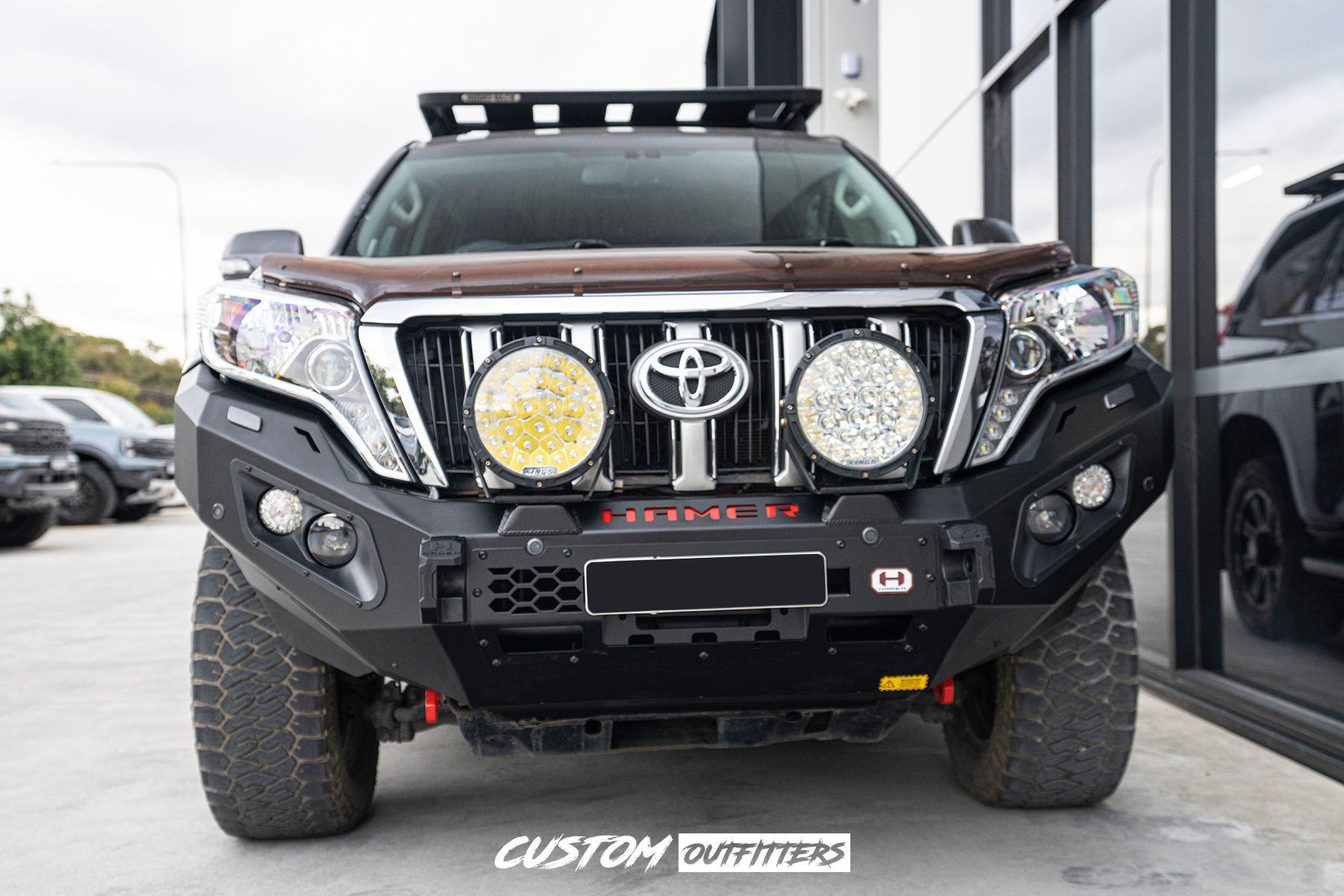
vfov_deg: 37.9
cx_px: 672
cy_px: 448
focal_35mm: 35
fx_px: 1307
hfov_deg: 54.4
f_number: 4
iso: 500
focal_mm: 35
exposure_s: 1/60
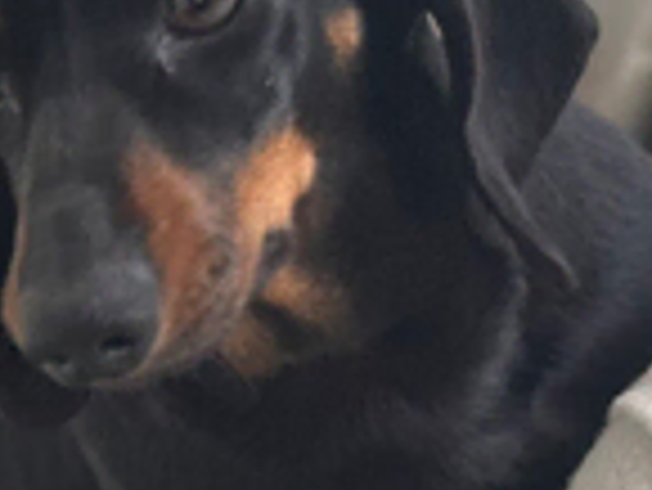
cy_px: 411
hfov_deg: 12.3
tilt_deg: -23.2
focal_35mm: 156
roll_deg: +26.1
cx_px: -187
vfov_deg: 9.5
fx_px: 2941
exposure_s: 1/49
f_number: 1.78
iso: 250
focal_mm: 6.76
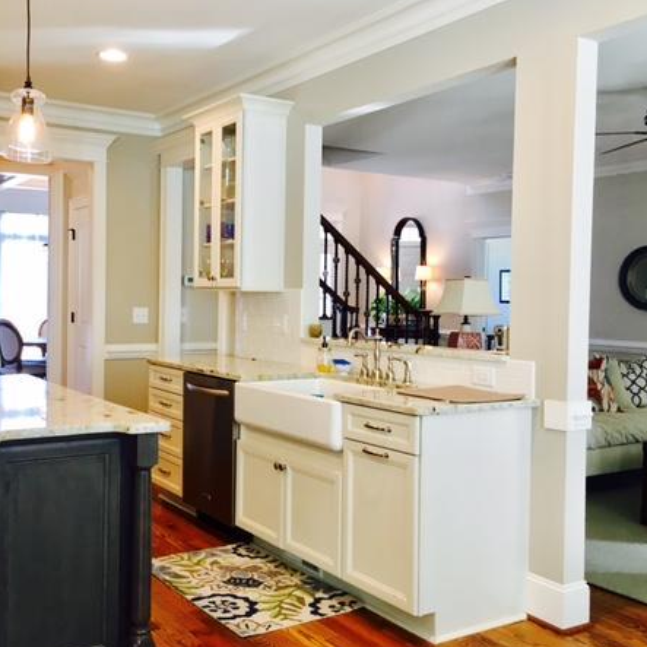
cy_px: 314
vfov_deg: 44.9
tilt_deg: -1.5
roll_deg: -1.2
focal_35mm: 37
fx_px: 782
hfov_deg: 44.7
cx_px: 254
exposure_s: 1/30
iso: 80
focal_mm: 4.15
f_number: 2.2
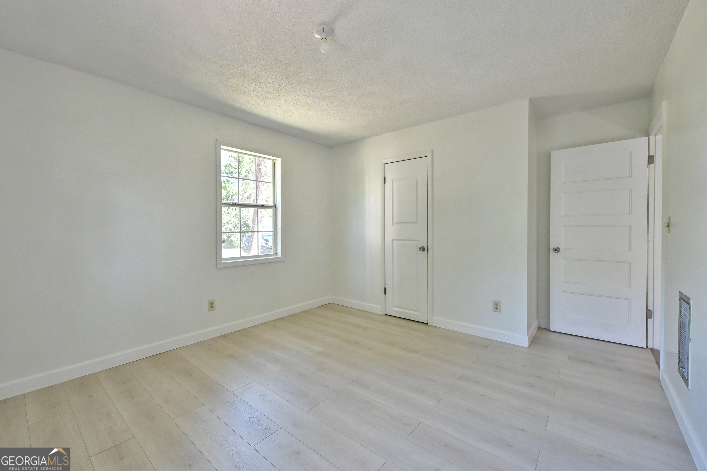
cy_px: 236
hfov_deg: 104.3
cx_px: 354
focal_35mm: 14
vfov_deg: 81.2
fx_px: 275
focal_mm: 14
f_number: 8
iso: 3200
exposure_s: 1/60
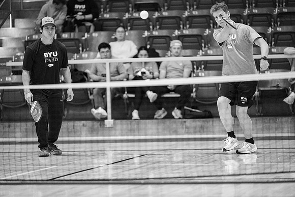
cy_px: 98
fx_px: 1639
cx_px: 148
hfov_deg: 10.3
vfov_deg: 6.9
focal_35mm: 200
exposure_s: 1/500
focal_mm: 200
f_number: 2.8
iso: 5000
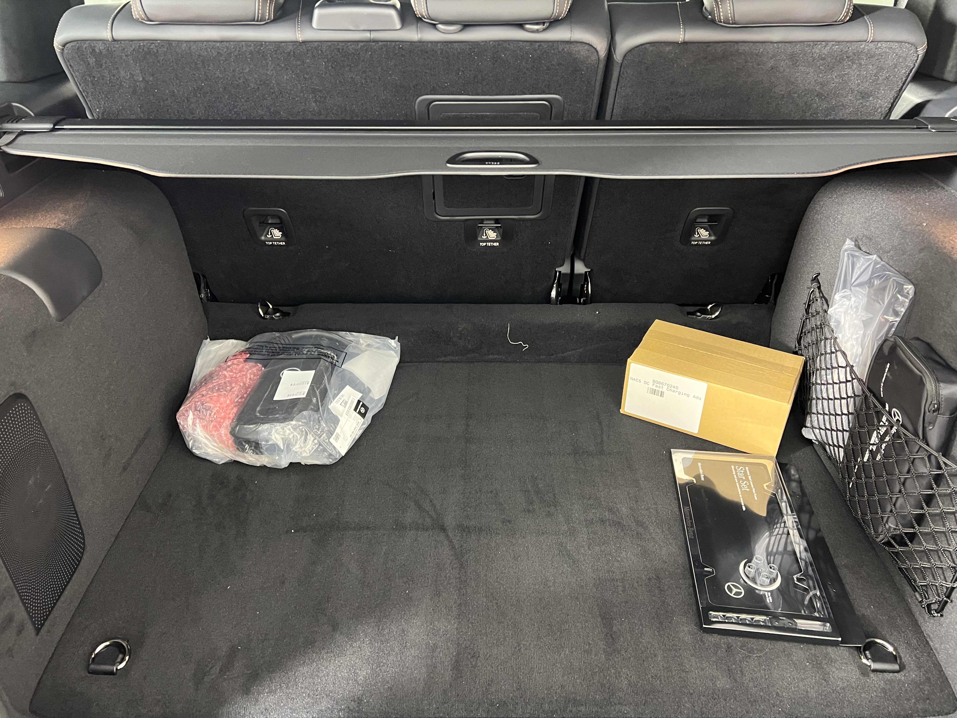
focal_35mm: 26
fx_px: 719
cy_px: 359
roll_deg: -0.4
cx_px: 478
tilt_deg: -31.9
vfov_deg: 53.1
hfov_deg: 67.3
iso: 500
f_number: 1.5
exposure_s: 1/40
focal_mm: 5.7
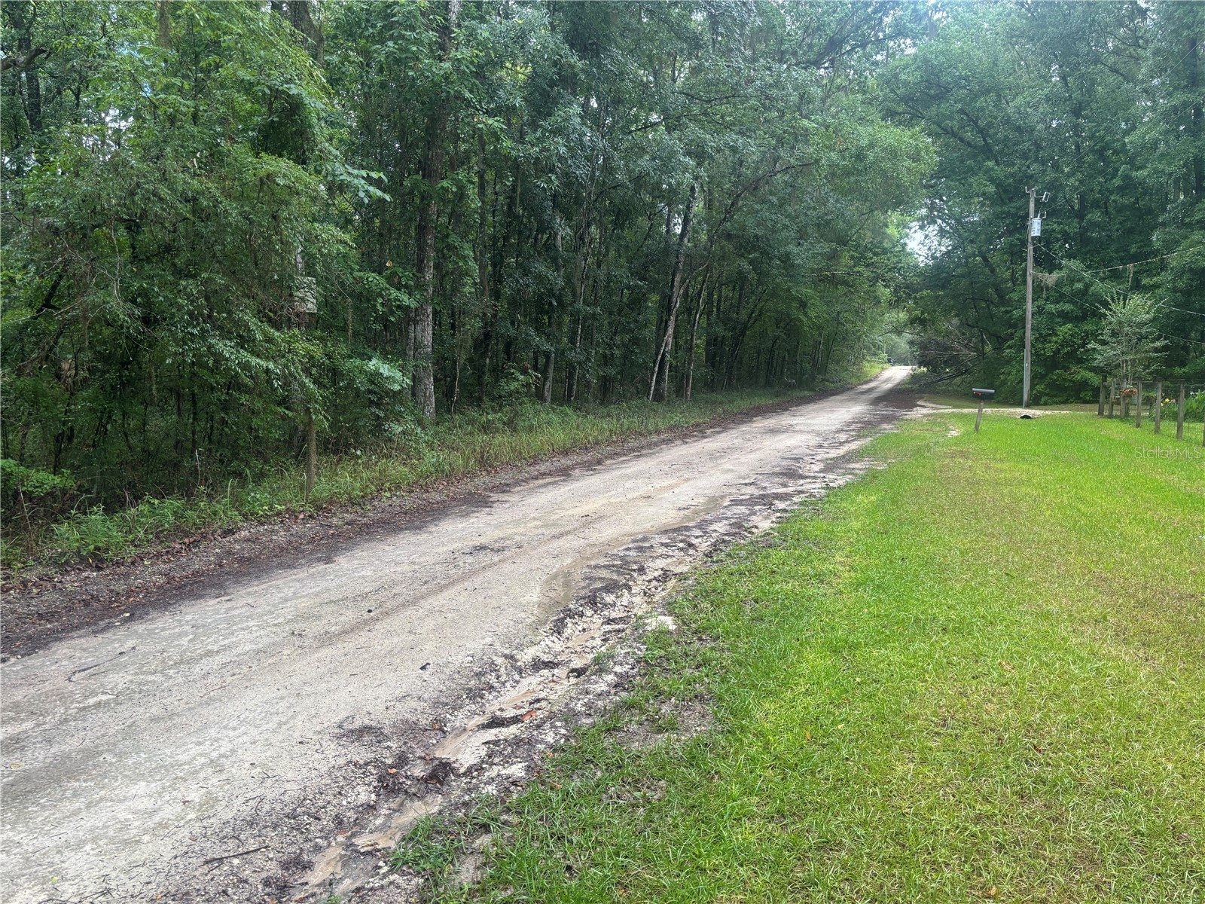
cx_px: 602
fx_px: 905
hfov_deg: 67.3
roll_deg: -0.4
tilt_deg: -4.4
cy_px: 452
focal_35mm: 26
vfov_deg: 53.1
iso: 50
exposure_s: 1/574
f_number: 1.6
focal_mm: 5.96
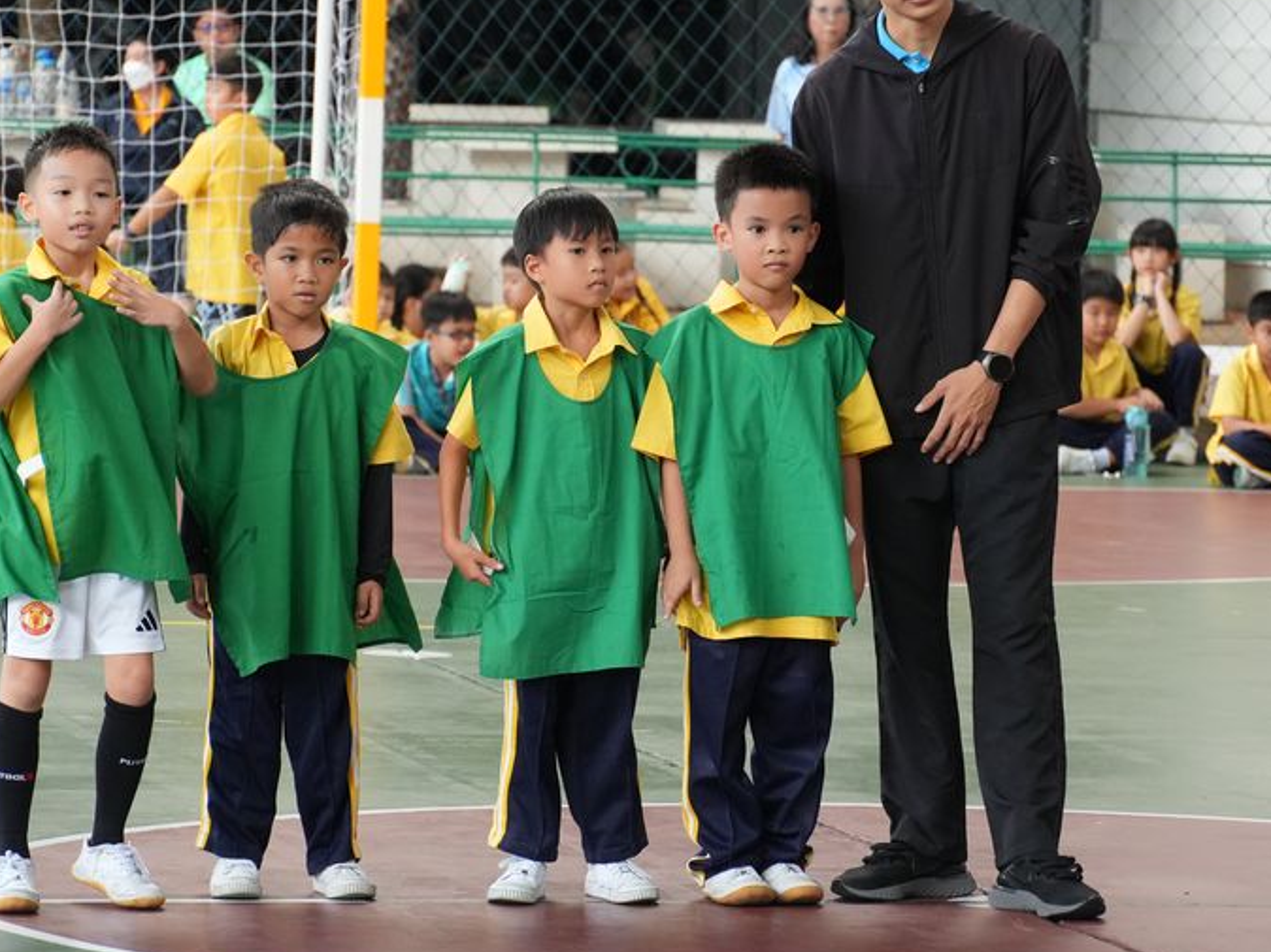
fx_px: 8332
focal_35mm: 227
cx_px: 686
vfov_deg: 6.5
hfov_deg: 8.7
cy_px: 370
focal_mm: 106
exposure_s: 1/500
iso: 1600
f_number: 5.6
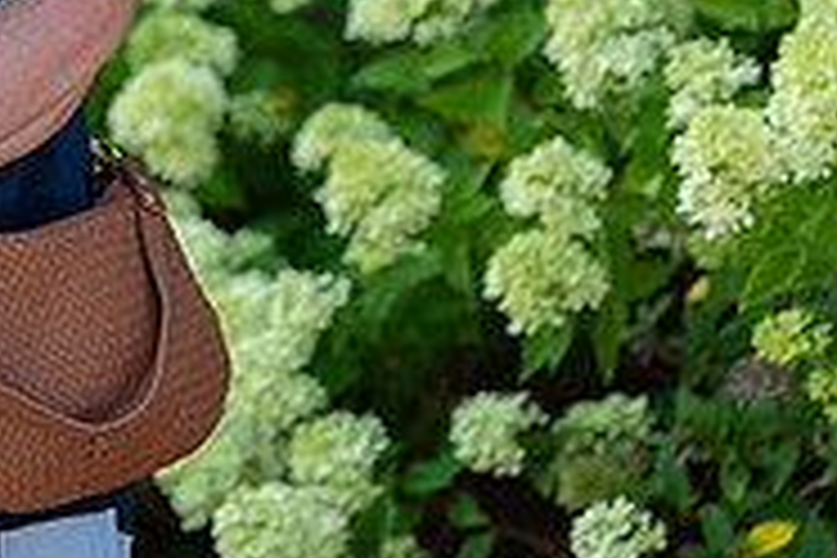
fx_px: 5068
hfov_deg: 9.2
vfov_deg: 6.2
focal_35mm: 218
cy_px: -200
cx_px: -454
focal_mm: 70
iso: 80
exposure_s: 1/400
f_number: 2
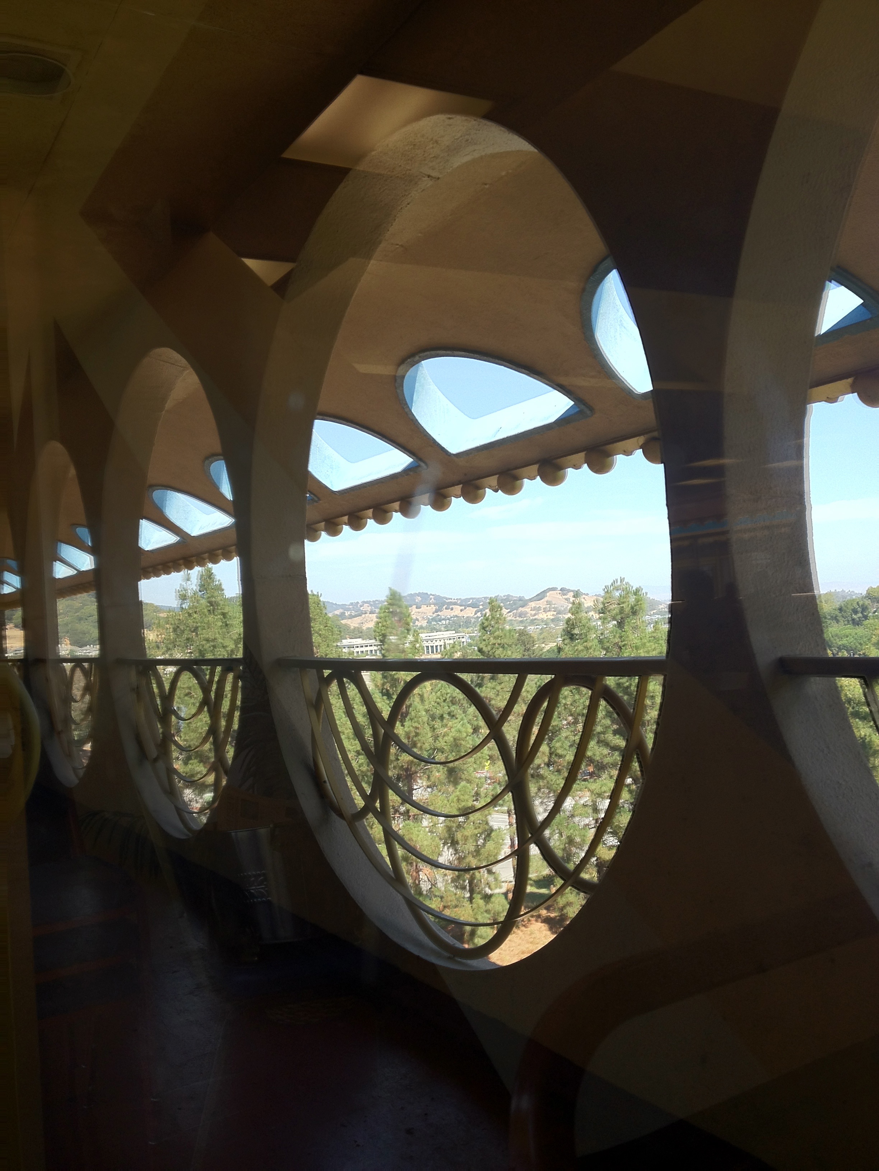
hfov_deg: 40.7
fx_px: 1185
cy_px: 586
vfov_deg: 52.6
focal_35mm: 35
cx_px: 440
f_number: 2.4
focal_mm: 4.28
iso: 64
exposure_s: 1/176
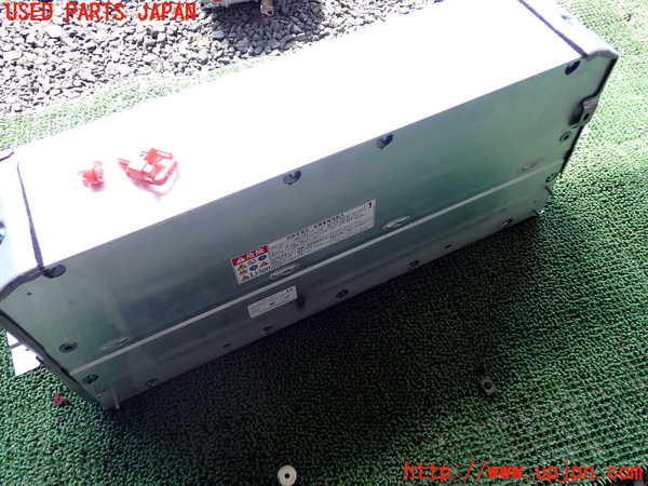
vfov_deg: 46.8
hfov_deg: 60.0
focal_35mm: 30
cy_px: 243
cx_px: 324
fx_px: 562
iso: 160
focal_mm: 5.4
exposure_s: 1/125
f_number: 2.3
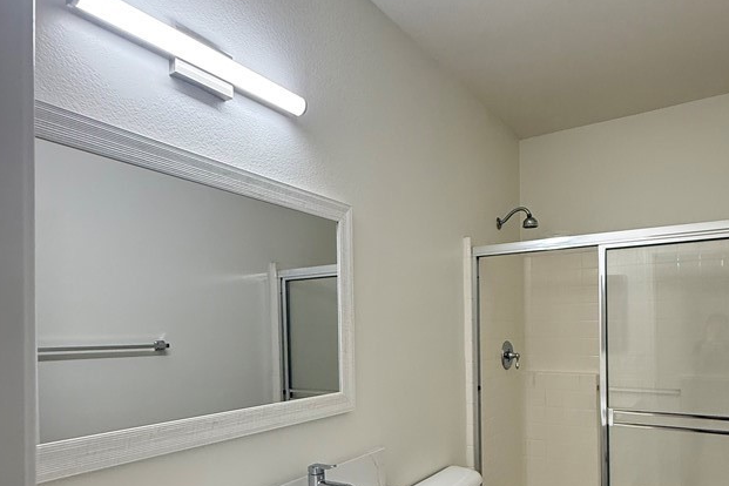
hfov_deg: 72.9
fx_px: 486
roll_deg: +0.6
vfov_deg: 51.9
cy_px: 332
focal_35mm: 24
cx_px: 439
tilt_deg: +1.5
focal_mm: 2.22
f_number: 2.2
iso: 320
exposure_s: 1/120
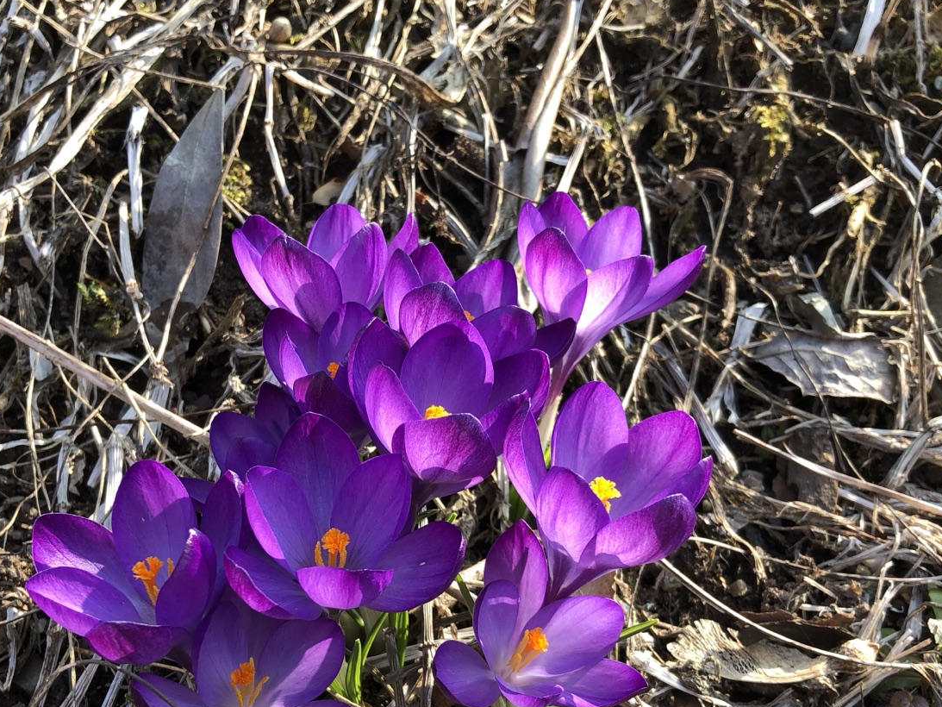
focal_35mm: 41
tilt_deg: -32.9
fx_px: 1116
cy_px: 482
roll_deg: +4.0
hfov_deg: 45.7
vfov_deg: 34.7
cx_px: 429
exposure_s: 1/340
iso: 20
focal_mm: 4
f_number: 1.8
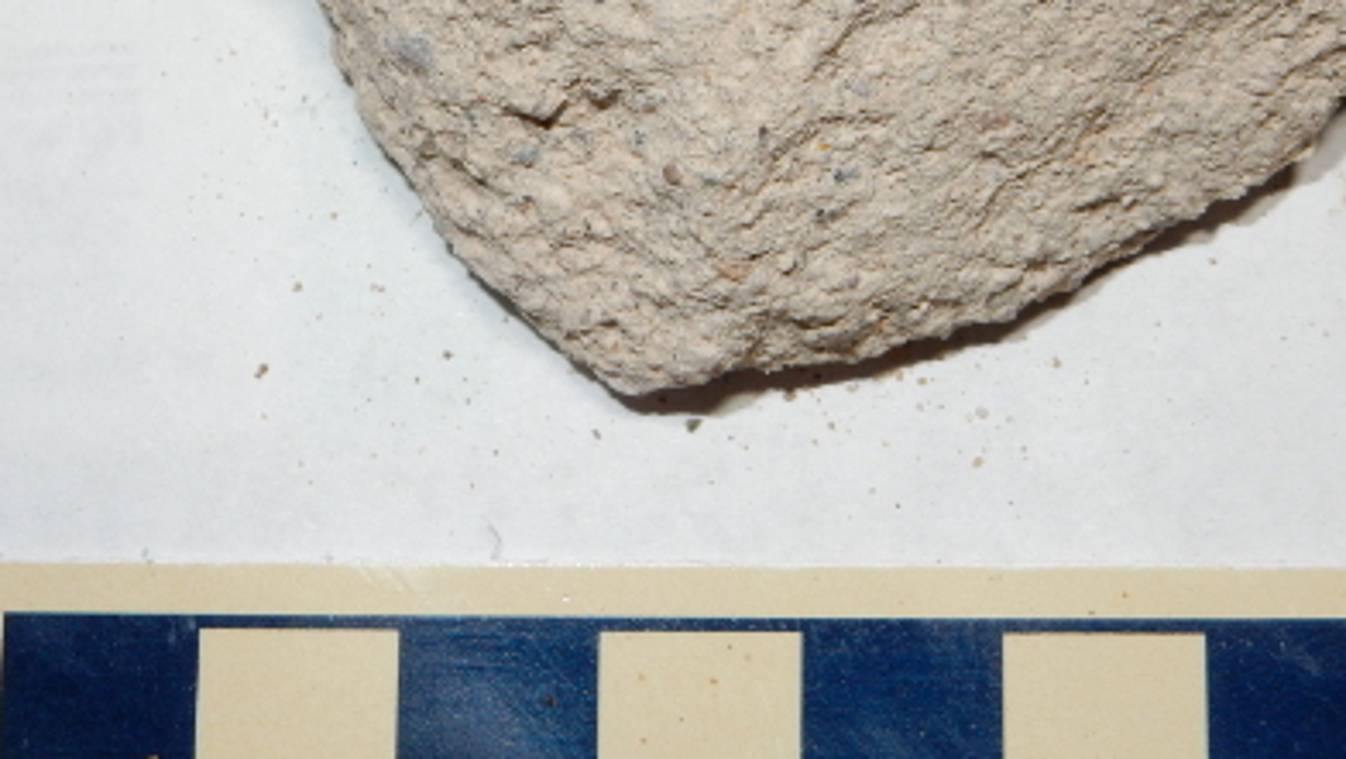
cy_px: 21
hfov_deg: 25.0
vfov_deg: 14.1
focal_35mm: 85
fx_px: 3035
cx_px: 783
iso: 180
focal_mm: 9
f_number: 5.6
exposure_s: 1/30
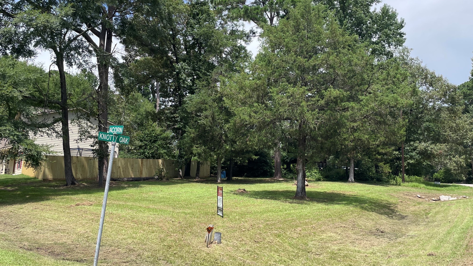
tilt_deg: +11.4
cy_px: 133
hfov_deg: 66.1
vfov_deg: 40.2
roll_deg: +0.0
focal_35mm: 29
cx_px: 236
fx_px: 364
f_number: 1.6
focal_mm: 4.2
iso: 32
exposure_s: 1/1511
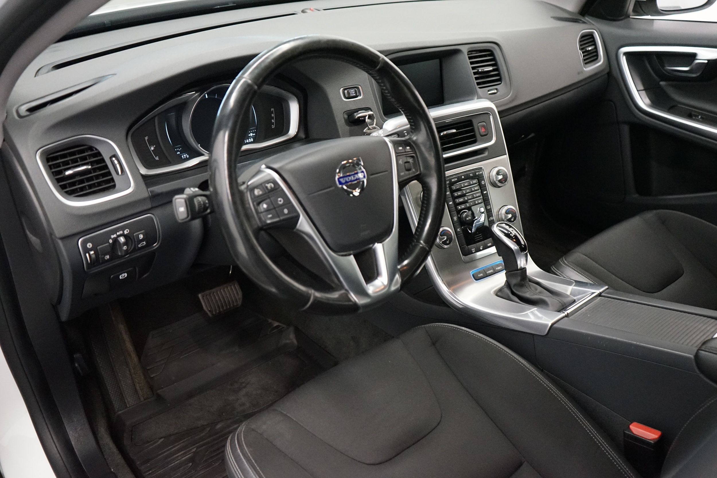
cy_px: 239
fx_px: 637
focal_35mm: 32
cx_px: 358
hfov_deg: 58.7
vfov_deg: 41.1
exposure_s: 1/160
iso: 6400
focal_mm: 32
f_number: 4
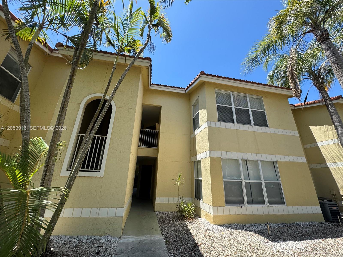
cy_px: 128
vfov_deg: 85.7
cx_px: 172
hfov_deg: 102.1
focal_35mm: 14
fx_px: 139
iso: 50
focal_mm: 2.22
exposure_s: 1/687
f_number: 2.2
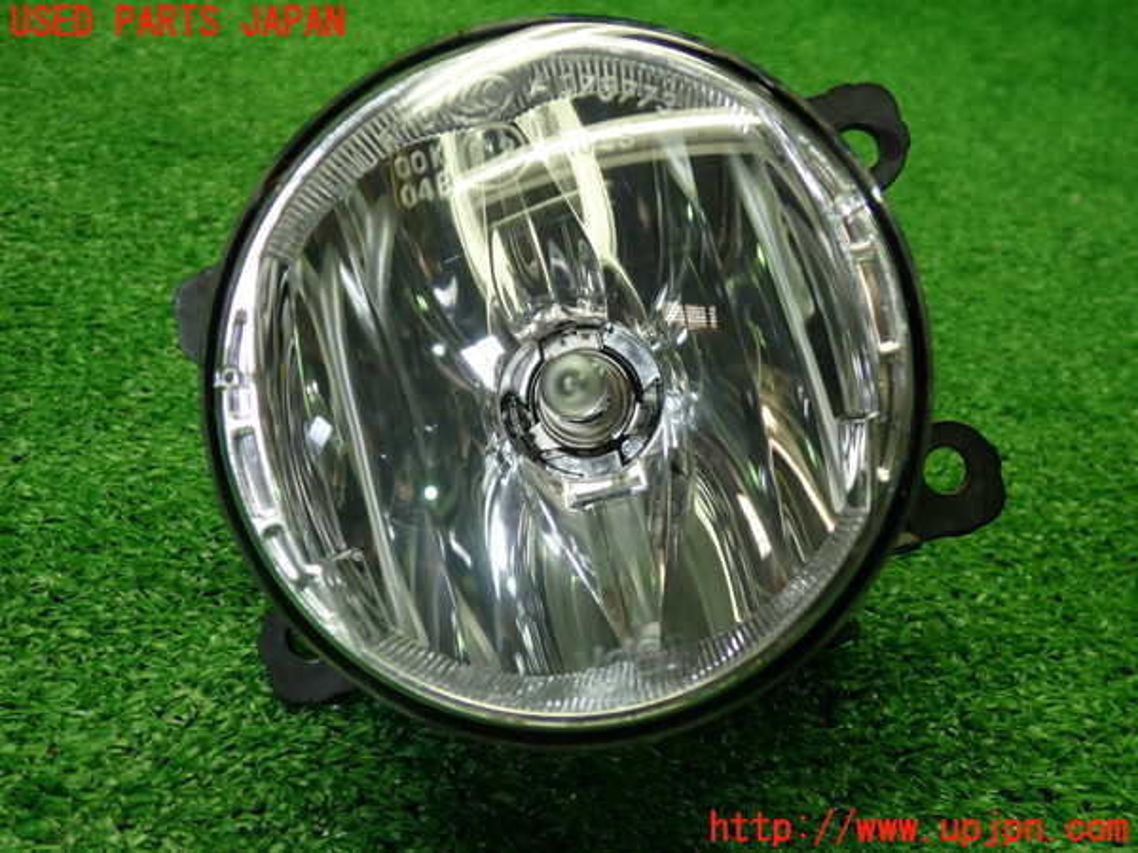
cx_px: 569
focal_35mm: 36
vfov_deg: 39.7
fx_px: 1183
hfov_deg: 51.4
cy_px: 426
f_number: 2.5
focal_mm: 6.37
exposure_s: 1/60
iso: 200
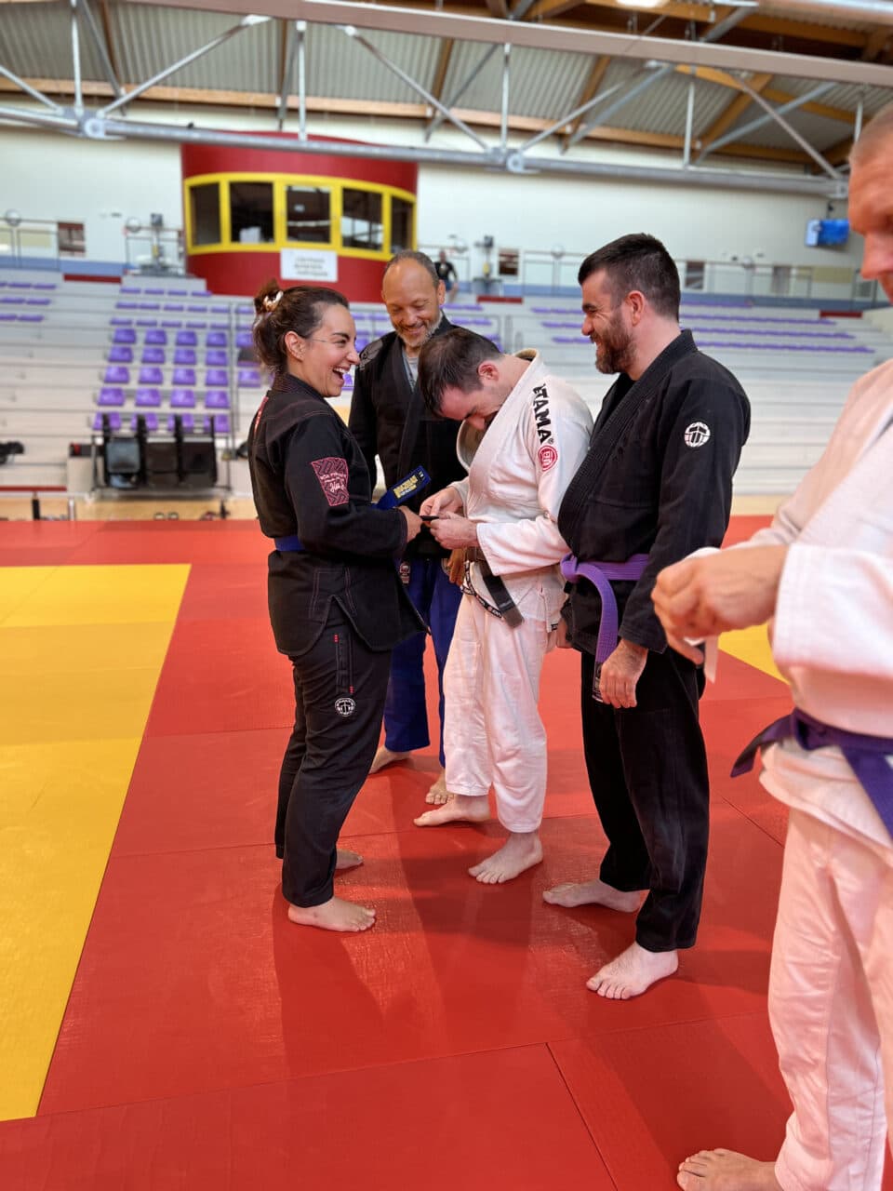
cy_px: 596
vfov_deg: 67.3
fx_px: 894
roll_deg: -1.8
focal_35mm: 26
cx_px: 446
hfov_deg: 53.1
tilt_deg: -11.7
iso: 125
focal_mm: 5.7
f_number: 1.5
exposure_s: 1/100
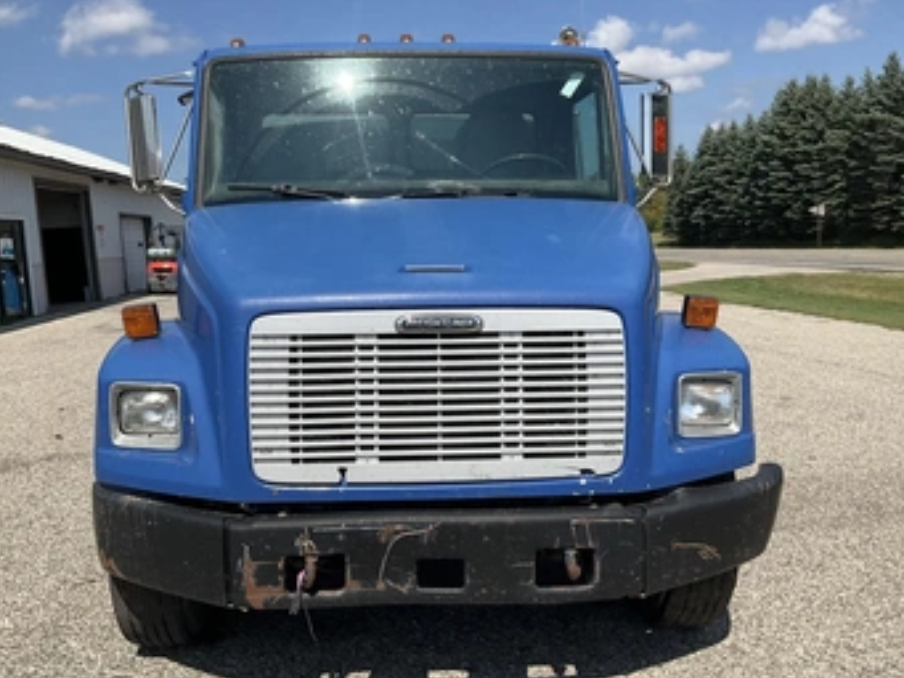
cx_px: 416
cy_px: 315
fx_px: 888
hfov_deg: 53.9
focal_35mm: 34
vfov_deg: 41.8
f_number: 1.8
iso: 25
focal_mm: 3
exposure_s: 1/2320
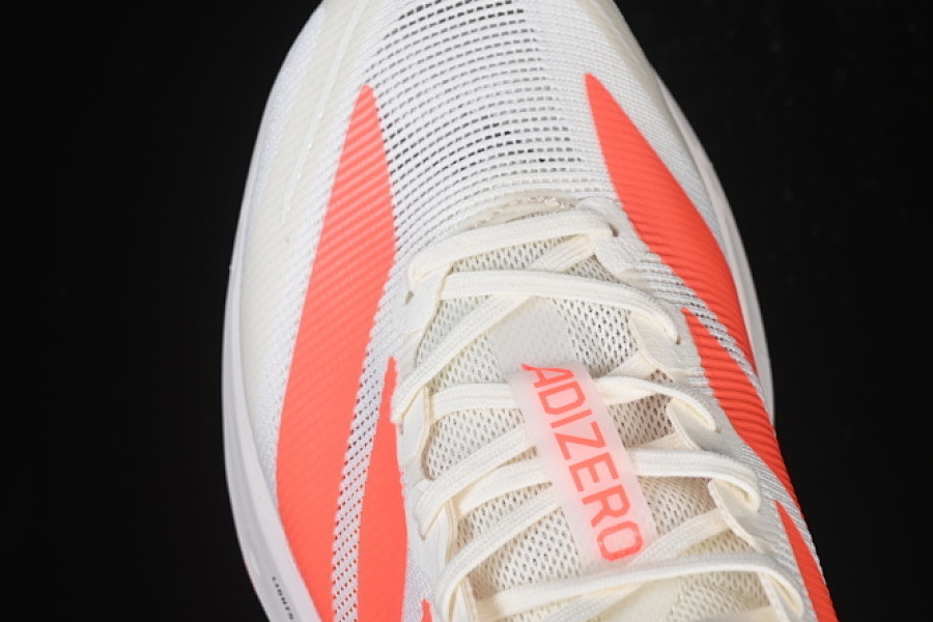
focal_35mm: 90
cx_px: 505
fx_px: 2332
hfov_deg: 22.6
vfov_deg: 15.2
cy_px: 270
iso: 160
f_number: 7.1
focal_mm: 50
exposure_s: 1/80
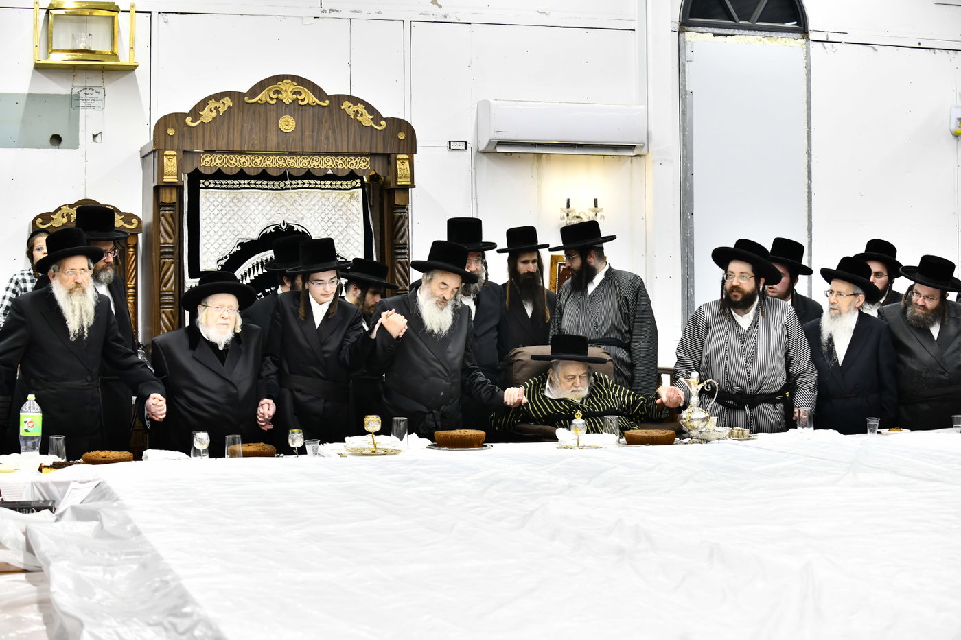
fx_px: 1601
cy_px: 320
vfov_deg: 22.6
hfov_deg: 33.4
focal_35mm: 60
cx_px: 480
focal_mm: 60
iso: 1000
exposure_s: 1/100
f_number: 5.6
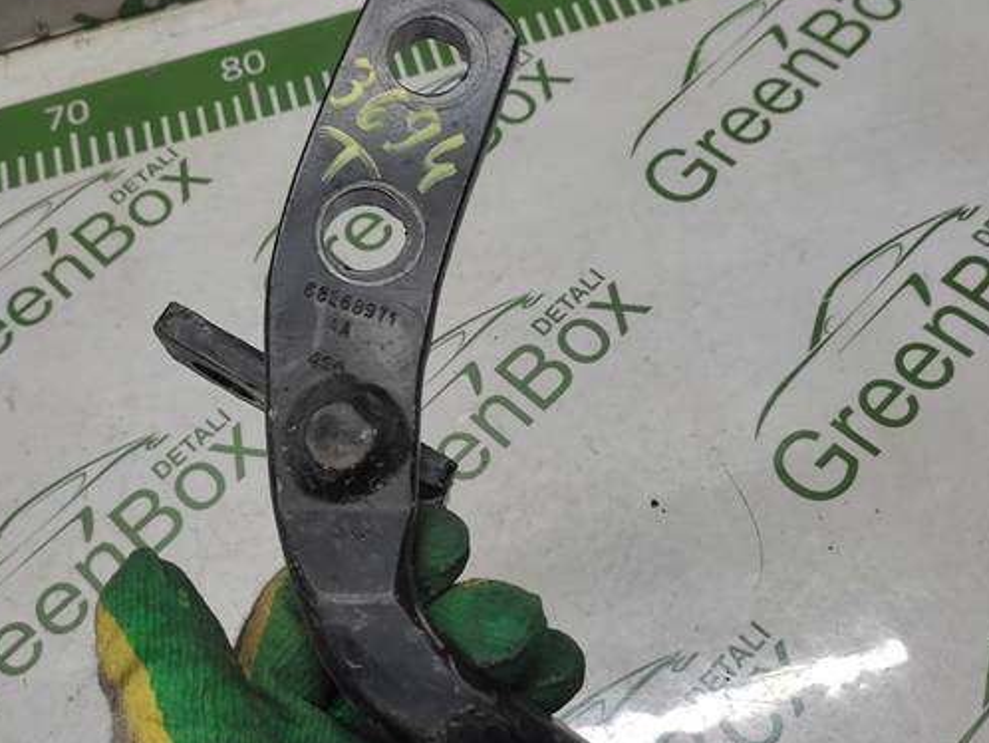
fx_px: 1229
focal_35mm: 43
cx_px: 391
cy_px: 360
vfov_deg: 33.6
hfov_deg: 43.6
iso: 186
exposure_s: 1/100
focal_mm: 4.74
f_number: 1.79
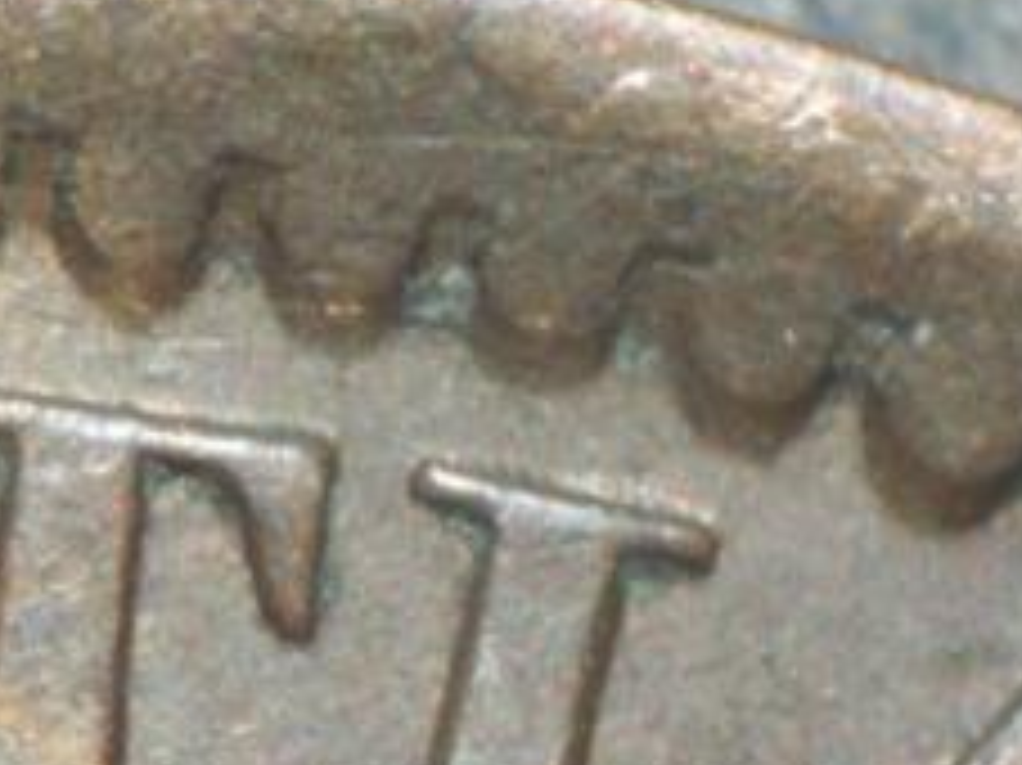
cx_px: 185
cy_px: 616
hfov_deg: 7.0
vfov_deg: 5.2
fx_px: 8380
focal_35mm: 284
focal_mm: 22.4
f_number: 4.9
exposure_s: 1/30
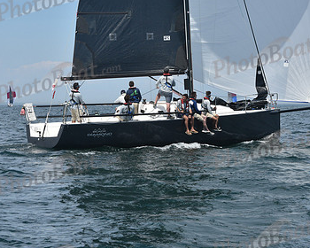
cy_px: 114
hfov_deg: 17.6
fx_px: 1000
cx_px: 167
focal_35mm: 109
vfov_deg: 14.1
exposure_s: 1/800
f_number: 11
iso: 320
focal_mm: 70
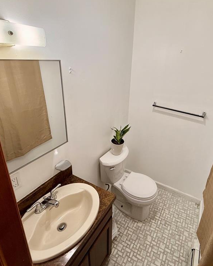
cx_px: 143
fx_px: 150
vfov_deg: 83.3
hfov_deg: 68.7
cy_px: 129
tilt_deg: -21.7
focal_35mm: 19
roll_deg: -6.9
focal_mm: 2.22
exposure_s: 1/120
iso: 80
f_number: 2.2
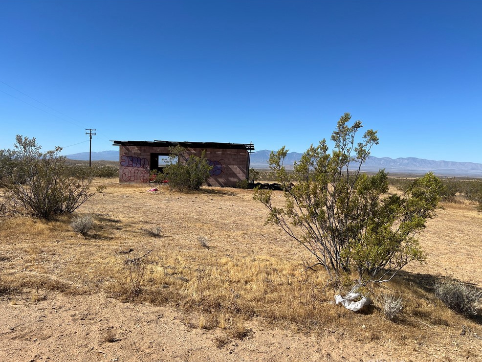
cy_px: 184
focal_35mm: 27
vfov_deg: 51.4
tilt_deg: -4.2
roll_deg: -1.9
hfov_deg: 65.3
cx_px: 242
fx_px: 376
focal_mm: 5.7
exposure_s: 1/5882
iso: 50
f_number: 1.5
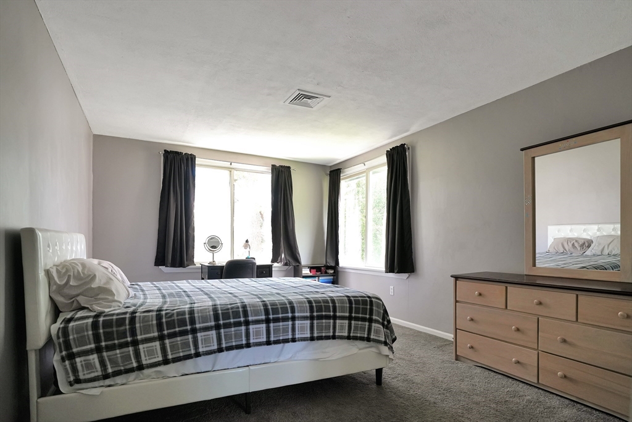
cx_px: 316
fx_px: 316
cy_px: 211
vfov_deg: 67.4
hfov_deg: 90.0
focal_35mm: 18
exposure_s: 1/160
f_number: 4
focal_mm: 18
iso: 1600
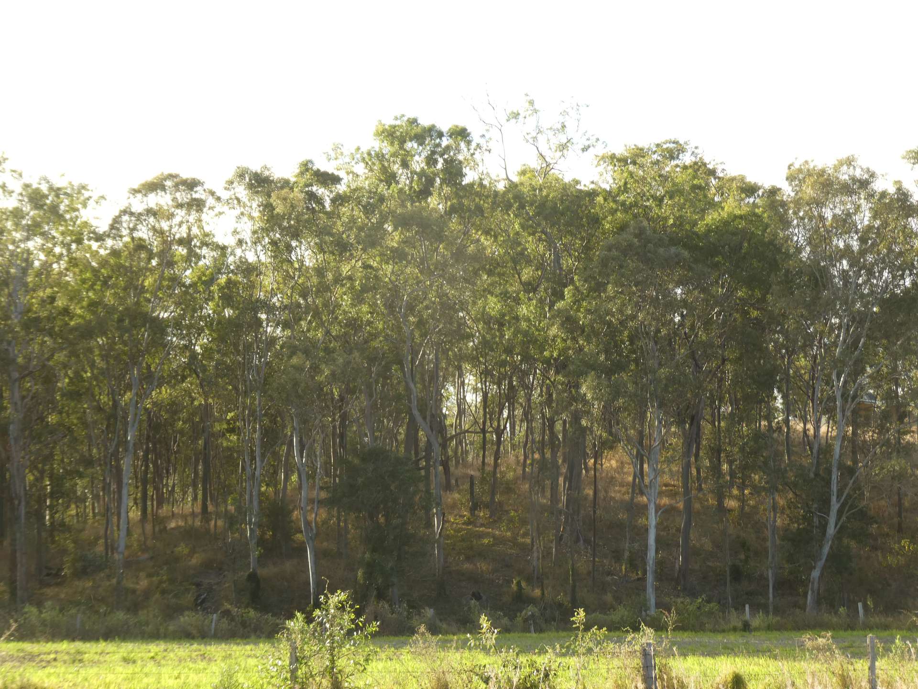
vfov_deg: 17.6
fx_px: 2228
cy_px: 344
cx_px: 459
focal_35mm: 84
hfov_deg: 23.3
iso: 80
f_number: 4.8
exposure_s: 1/100
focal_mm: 15
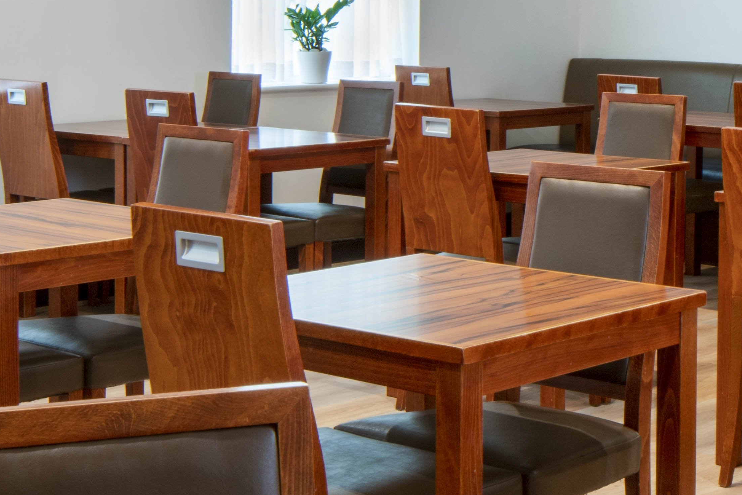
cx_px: 518
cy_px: 278
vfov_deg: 15.9
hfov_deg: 23.5
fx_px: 1773
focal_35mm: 86
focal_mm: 24
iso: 125
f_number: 22
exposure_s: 2
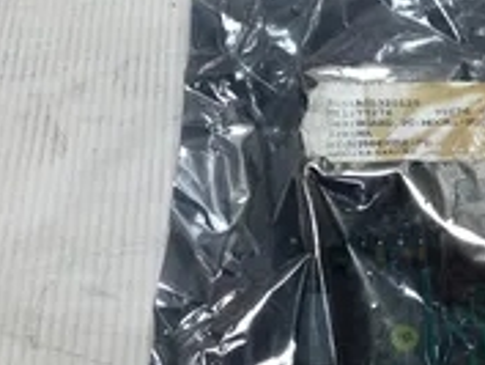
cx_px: 364
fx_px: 981
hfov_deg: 27.4
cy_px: 110
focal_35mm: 70
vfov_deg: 20.9
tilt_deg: -50.7
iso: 25
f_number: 2.4
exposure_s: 1/127
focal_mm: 3.3
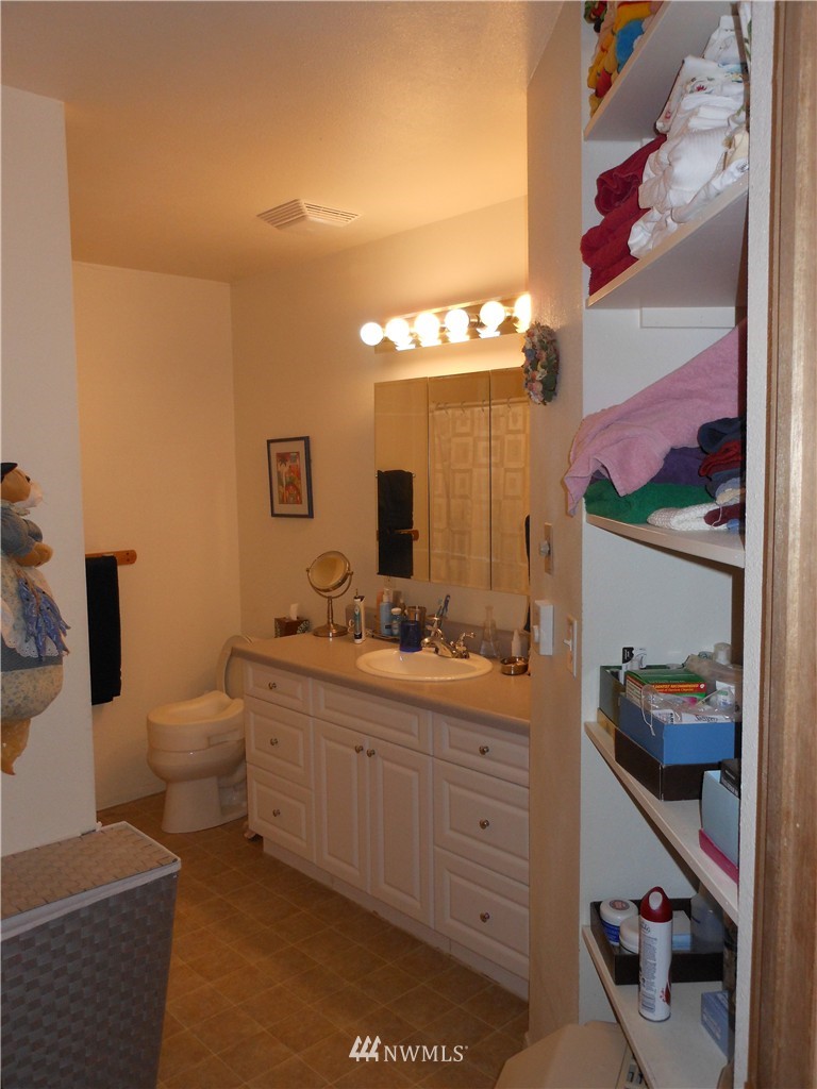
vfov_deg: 63.4
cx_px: 408
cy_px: 544
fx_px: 881
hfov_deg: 49.7
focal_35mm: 28
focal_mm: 5
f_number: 3.7
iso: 200
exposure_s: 1/25
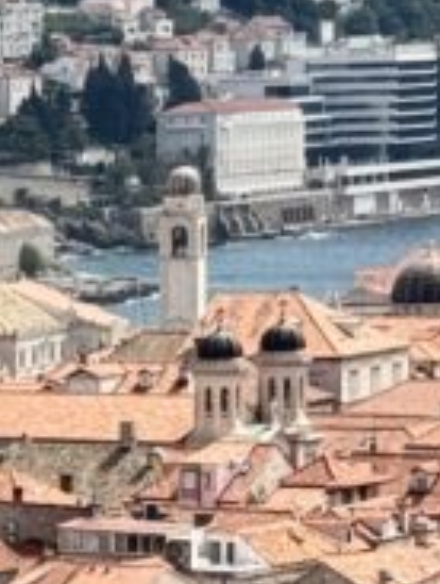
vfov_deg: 7.2
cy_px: 929
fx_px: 4526
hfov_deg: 5.4
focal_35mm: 268
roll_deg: +1.0
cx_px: -564
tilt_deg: -12.0
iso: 64
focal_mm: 6.76
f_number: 1.78
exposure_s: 1/3610
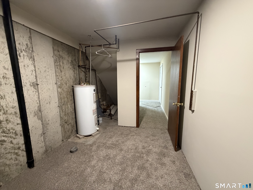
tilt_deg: -8.8
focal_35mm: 14
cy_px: 95
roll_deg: +1.0
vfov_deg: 85.7
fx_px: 102
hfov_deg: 102.1
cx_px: 126
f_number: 2.2
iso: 640
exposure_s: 1/60
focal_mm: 2.22
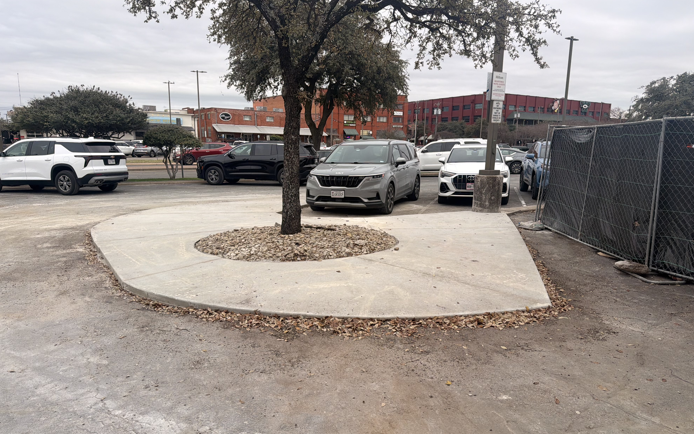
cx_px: 343
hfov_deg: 70.4
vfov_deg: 47.4
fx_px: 492
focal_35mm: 26
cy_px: 256
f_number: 1.78
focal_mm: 6.76
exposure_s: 1/1211
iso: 80
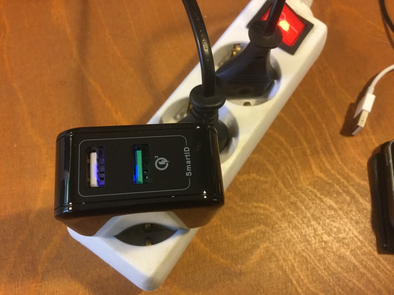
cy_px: 148
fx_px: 353
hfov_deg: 58.4
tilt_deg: -67.4
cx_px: 197
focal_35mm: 31
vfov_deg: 45.4
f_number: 2.4
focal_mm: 3.3
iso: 200
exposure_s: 1/25
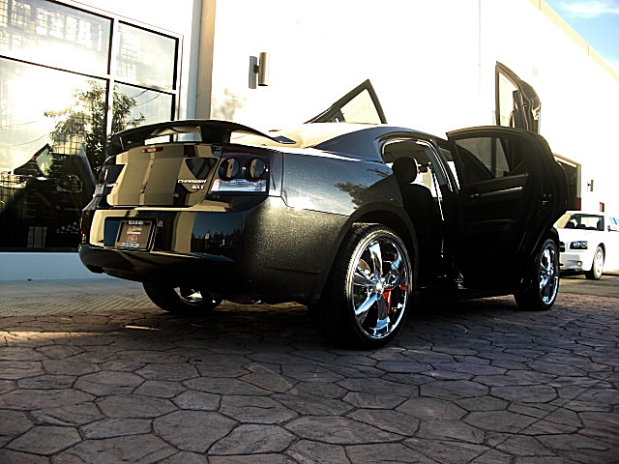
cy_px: 232
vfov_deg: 39.7
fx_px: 644
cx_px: 310
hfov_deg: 51.4
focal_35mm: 36
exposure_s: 1/200
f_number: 2.8
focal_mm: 6.3
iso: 50
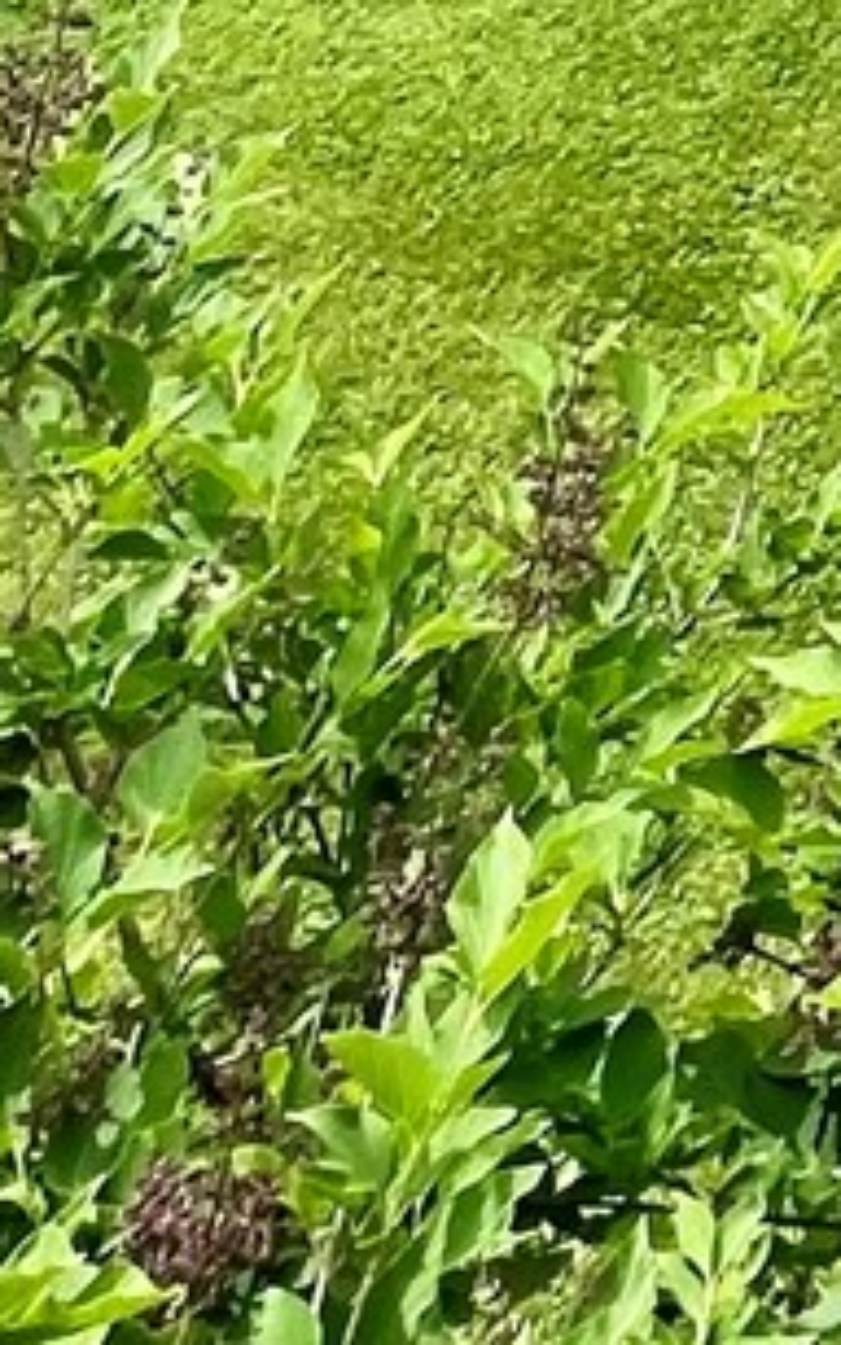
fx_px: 3372
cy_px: -1840
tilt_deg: -3.2
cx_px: 2085
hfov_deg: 11.5
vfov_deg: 14.7
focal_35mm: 92
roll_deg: -2.3
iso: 32
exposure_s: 1/630
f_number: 1.8
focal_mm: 1.57
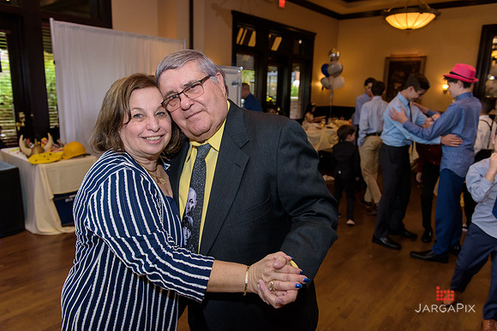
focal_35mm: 26
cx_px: 248
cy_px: 166
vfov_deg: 49.6
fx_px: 359
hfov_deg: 69.4
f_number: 3.2
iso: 1250
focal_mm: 26
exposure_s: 1/125
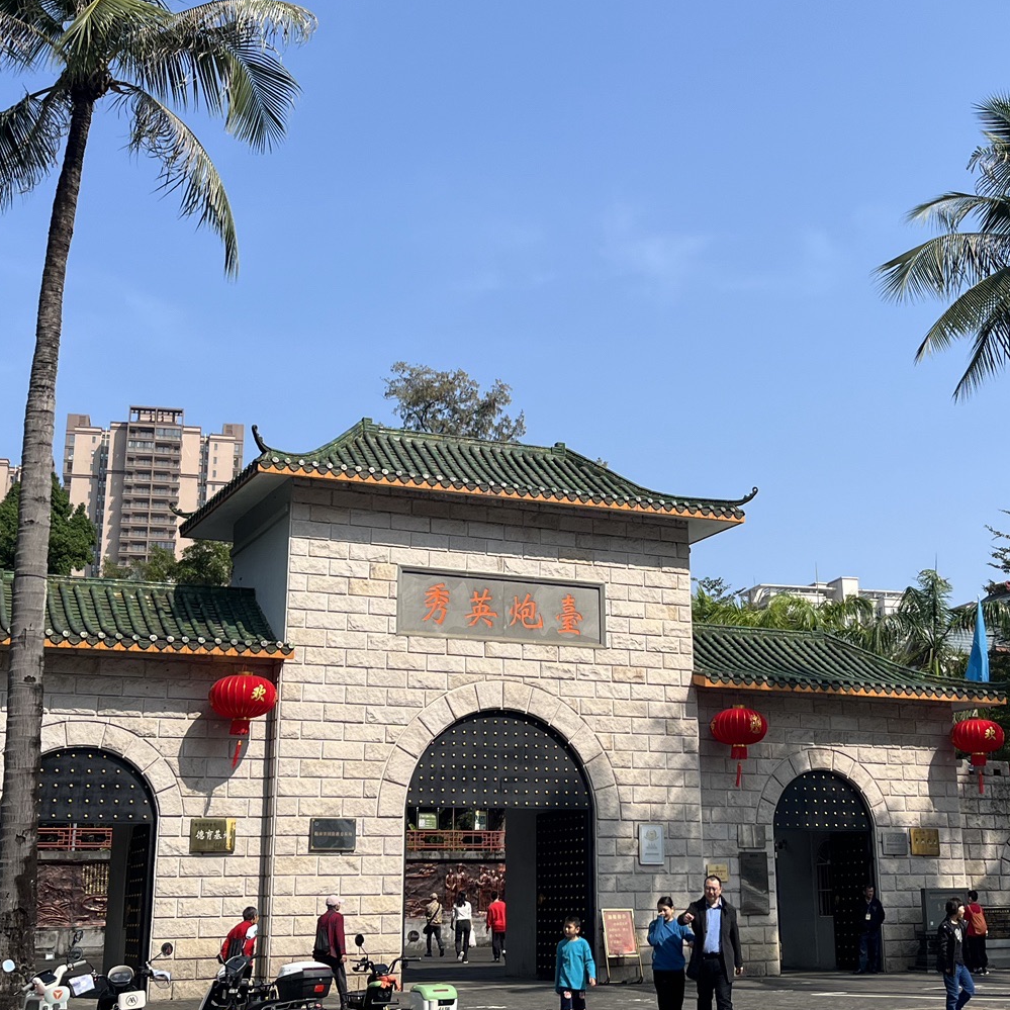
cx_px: 567
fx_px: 1518
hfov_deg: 36.7
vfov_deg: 36.8
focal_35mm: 46
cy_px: 452
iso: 50
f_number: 1.6
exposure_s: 1/3413
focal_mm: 5.1
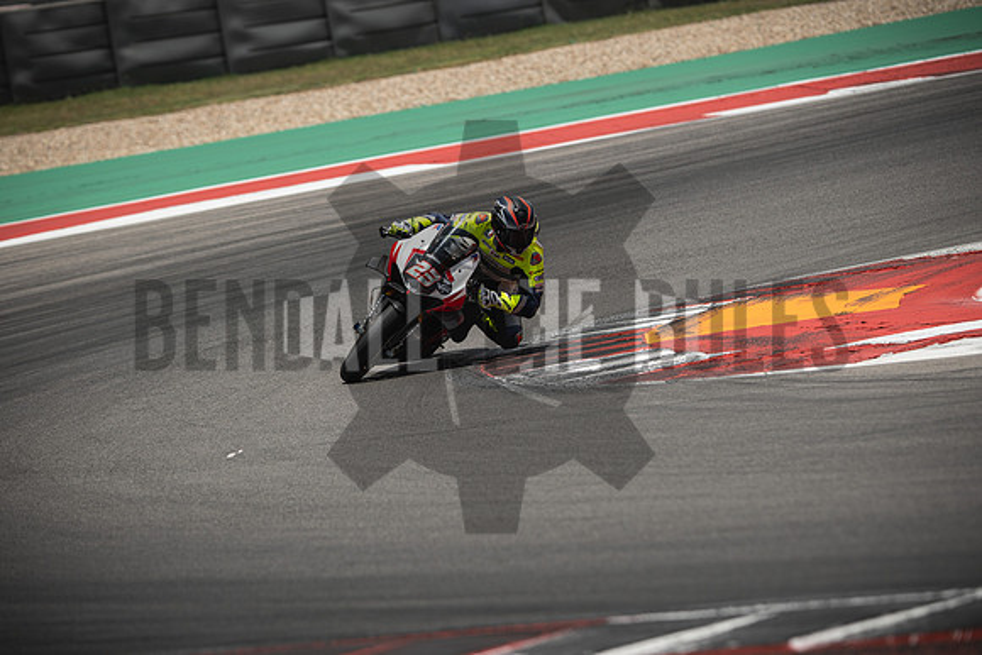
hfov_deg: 6.9
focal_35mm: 300
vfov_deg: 4.6
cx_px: 491
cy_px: 328
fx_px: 8185
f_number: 3.2
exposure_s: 1/2000
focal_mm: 200
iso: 125
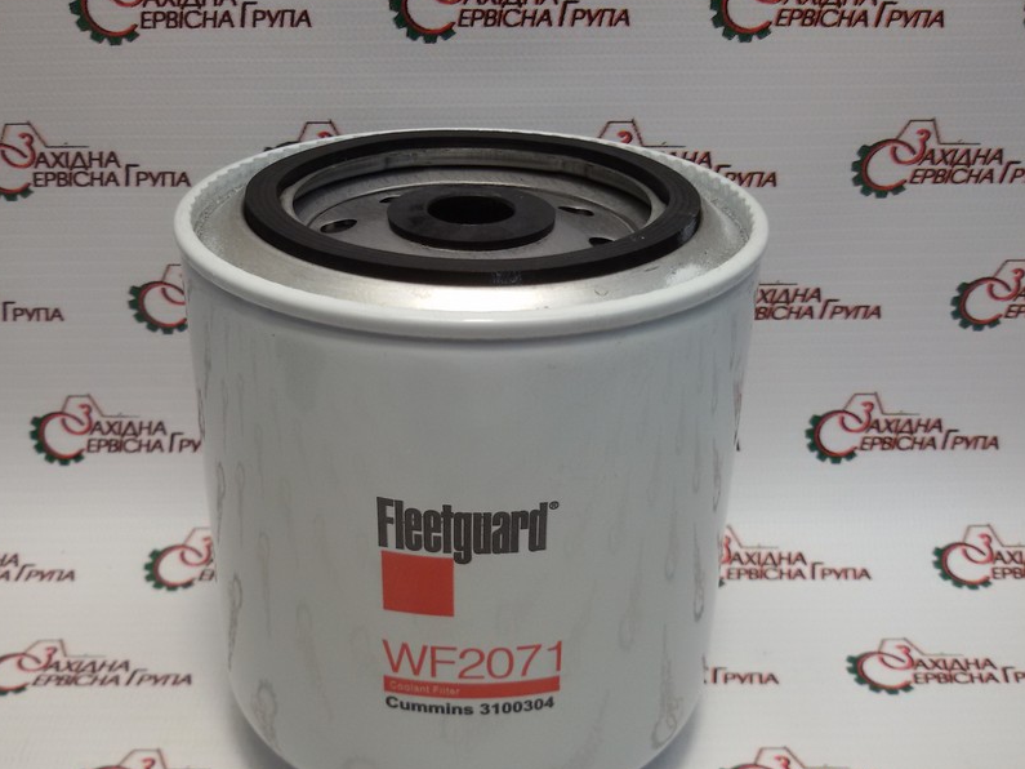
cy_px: 464
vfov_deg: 36.7
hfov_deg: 47.8
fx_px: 1155
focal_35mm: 39
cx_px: 465
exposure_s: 1/50
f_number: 2.4
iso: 40
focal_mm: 2.93
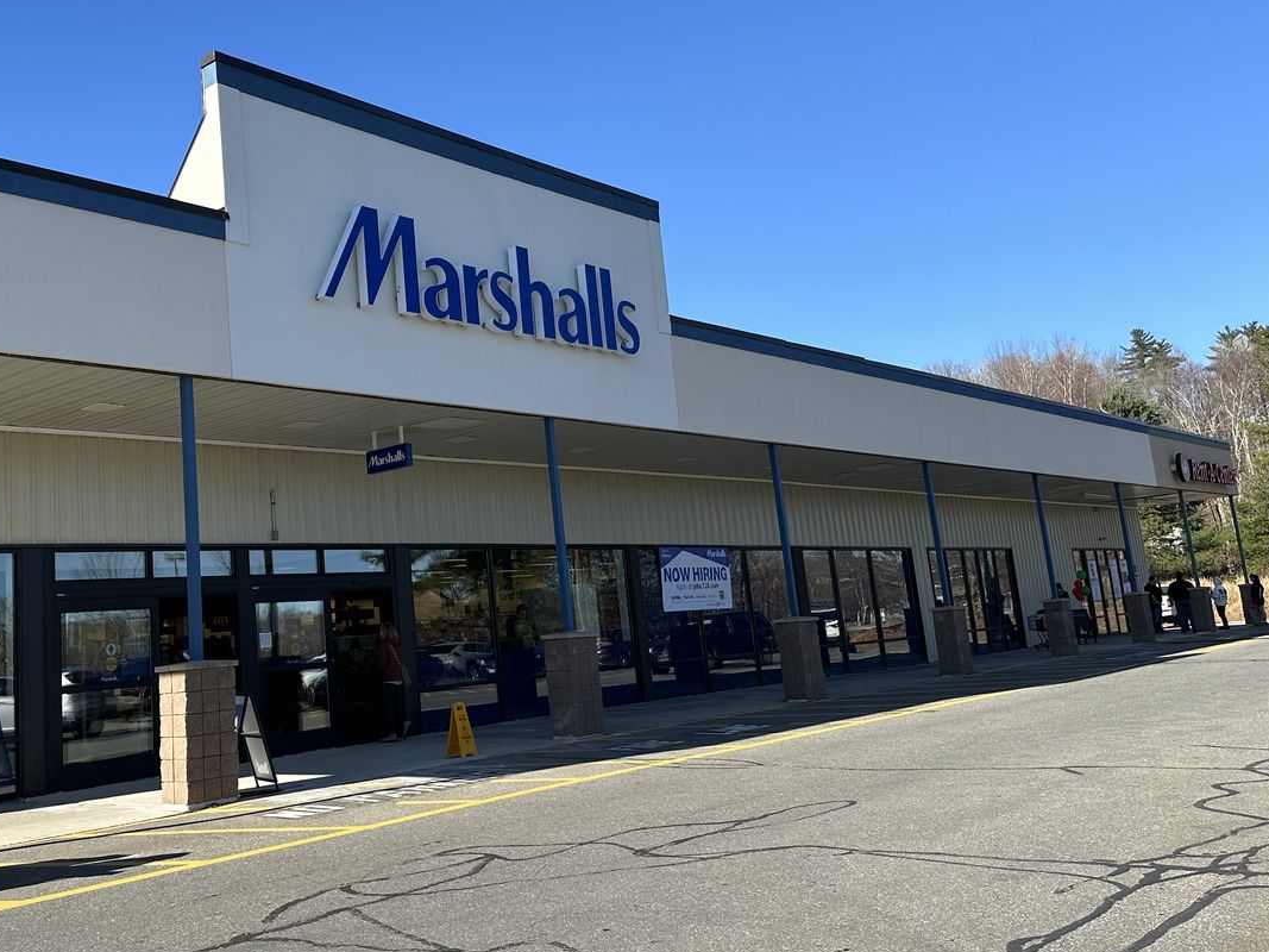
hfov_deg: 50.4
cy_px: 397
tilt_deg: +10.6
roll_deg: +6.0
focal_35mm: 36
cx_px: 421
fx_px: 1320
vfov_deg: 39.5
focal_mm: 6.86
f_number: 1.78
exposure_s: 1/3058
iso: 80
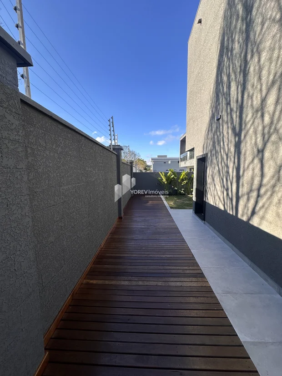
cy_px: 188
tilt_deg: -6.0
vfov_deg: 102.0
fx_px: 152
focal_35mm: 14
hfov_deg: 85.7
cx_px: 141
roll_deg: +0.2
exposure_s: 1/725
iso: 40
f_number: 2.2
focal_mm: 2.22
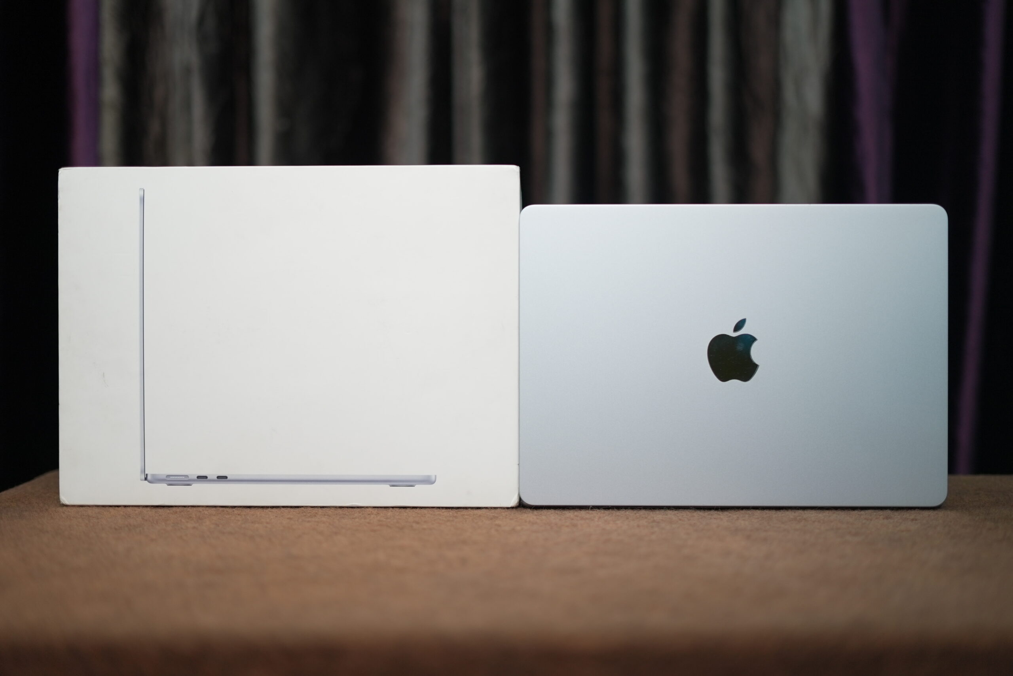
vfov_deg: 27.0
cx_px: 506
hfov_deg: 39.6
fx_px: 1408
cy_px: 338
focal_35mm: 50
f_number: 1.8
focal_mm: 50
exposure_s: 1/100
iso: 500
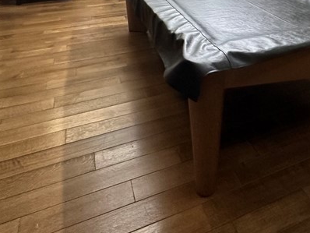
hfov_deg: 49.2
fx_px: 323
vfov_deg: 32.2
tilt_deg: -6.9
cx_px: 234
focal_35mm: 36
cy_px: -54
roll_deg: -1.1
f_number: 2.2
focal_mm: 2.22
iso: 500
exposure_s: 1/60
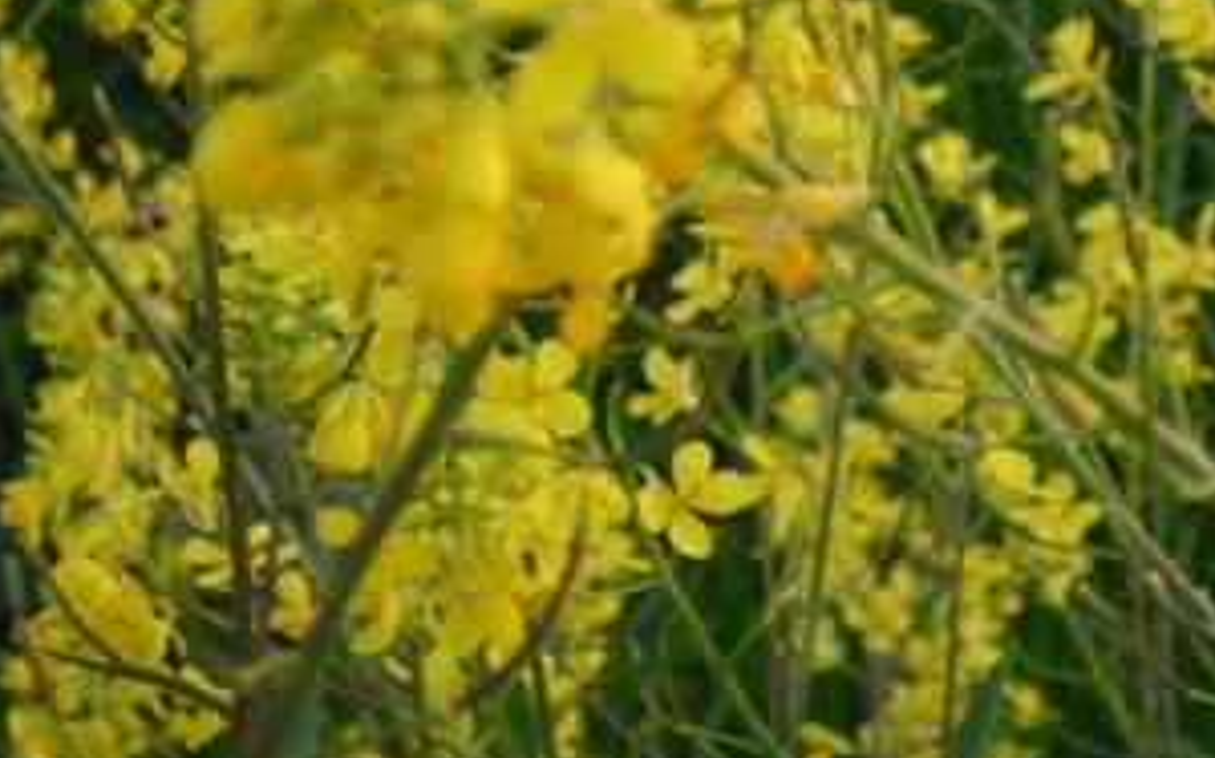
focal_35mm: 137
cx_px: 838
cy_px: 109
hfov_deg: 15.2
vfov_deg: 9.5
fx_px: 4533
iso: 800
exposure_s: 1/60
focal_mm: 15.2
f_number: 5.5
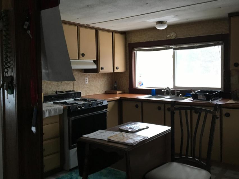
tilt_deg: -3.0
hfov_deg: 52.6
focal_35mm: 35
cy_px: 79
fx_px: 242
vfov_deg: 40.6
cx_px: 121
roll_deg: +1.0
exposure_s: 1/30
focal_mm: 4.15
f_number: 2.2
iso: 160
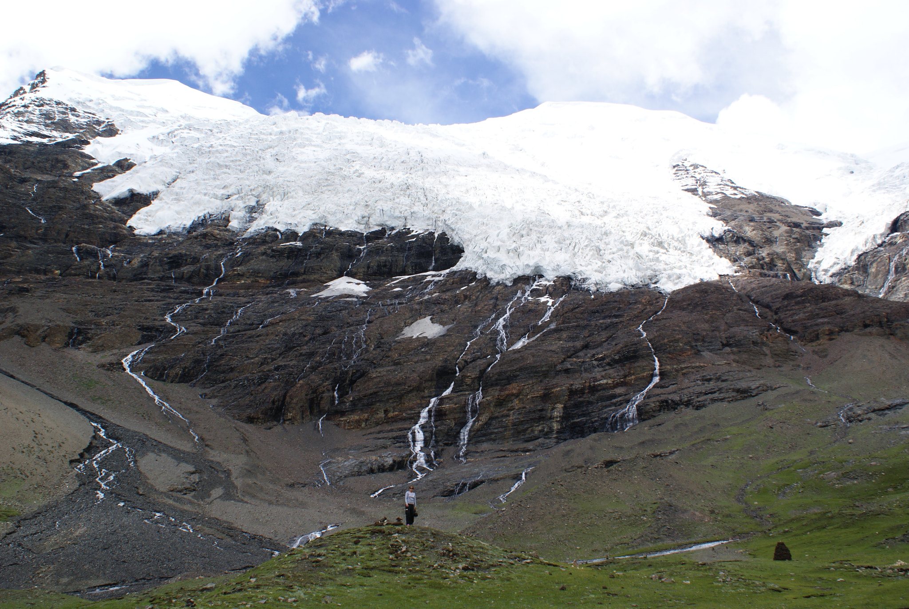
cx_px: 454
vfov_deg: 40.1
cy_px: 304
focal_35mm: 33
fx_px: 834
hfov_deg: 57.2
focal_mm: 22
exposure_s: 1/320
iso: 200
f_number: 10
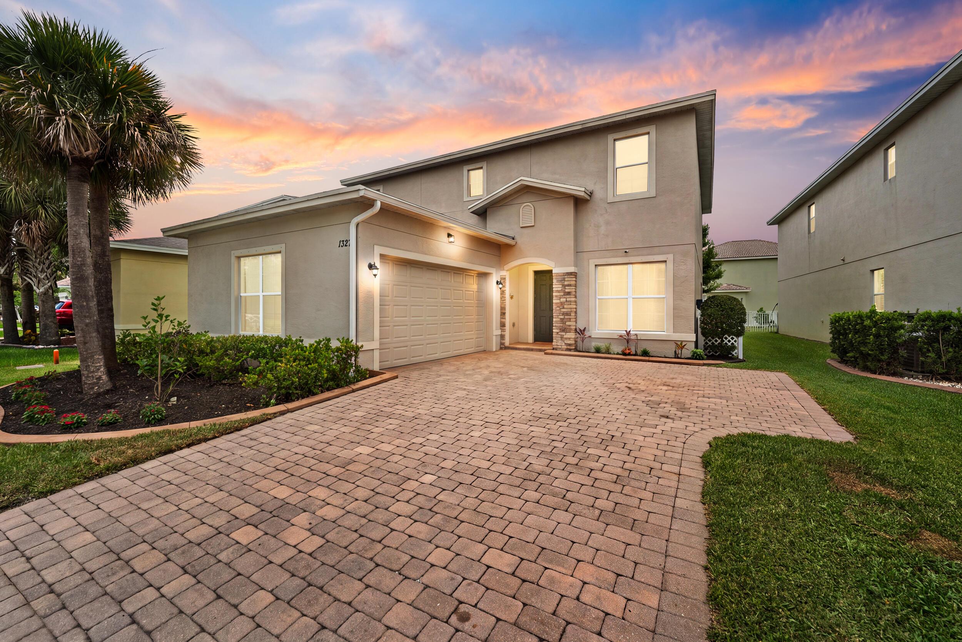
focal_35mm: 14
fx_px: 374
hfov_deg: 104.3
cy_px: 321
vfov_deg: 81.2
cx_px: 481
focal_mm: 14
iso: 250
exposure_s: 1/500
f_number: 9
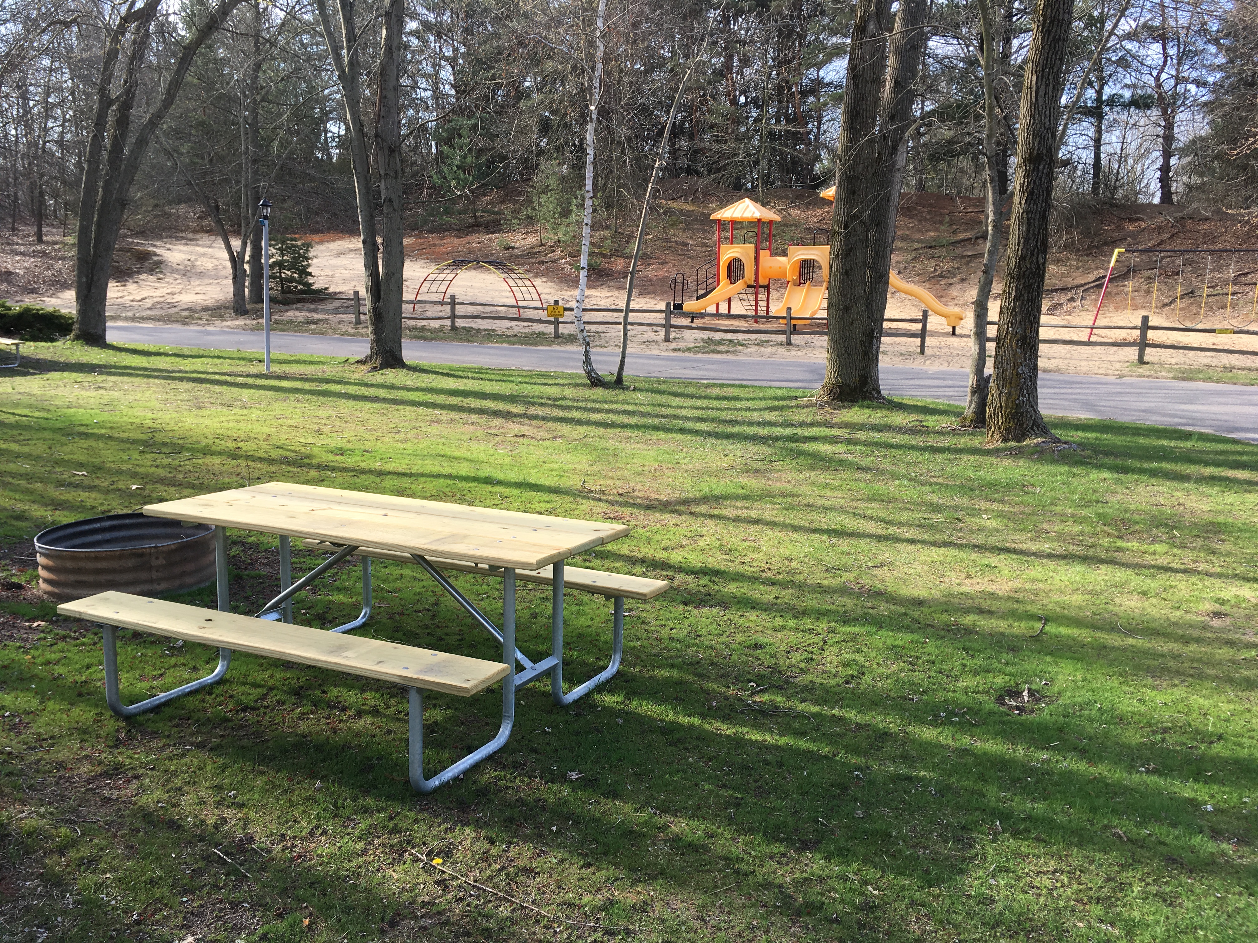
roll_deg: +0.2
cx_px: 629
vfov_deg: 48.2
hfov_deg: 61.7
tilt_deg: -10.7
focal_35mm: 29
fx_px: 1054
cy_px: 472
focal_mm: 4.15
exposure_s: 1/363
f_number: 2.2
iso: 25
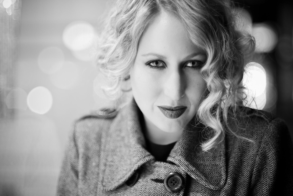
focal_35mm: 85
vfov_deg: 16.1
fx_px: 692
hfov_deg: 23.9
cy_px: 98
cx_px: 146
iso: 800
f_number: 1.8
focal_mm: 85
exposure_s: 1/160
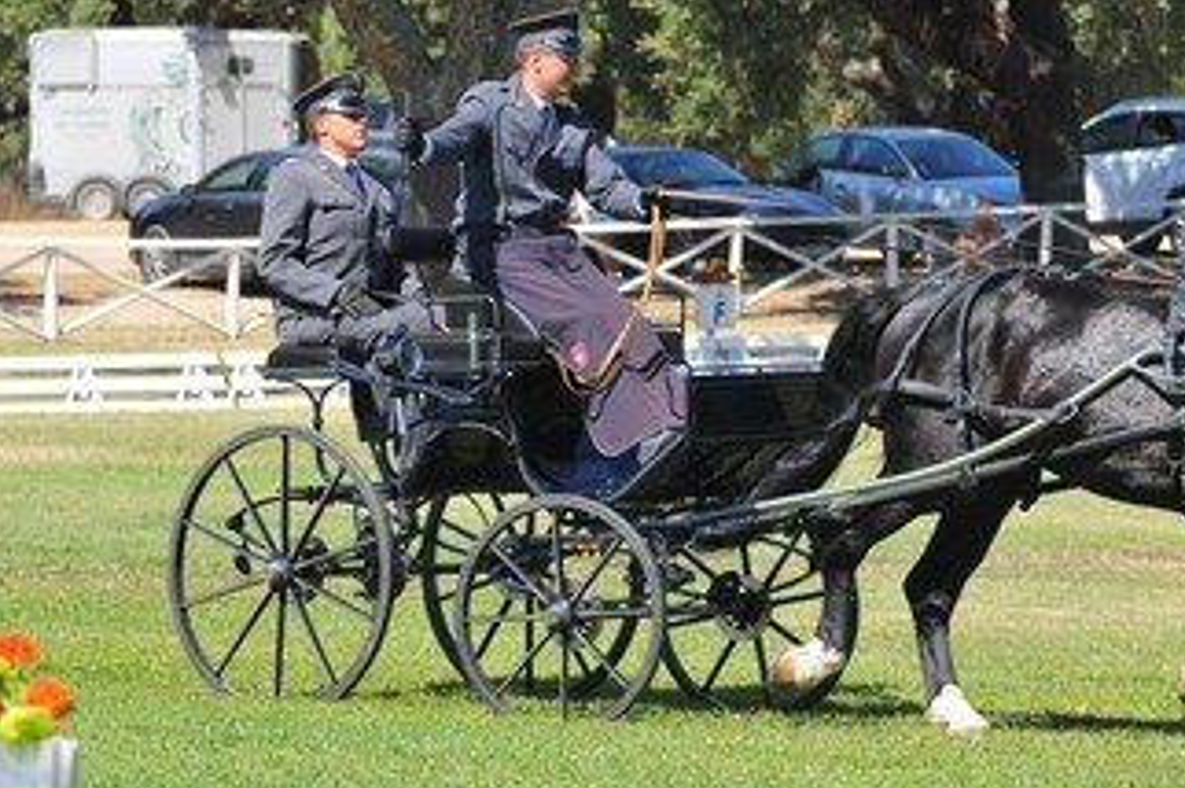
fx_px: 8605
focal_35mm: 262
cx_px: 795
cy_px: 341
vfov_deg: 5.2
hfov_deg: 7.9
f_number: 5
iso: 250
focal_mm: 125
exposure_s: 1/640
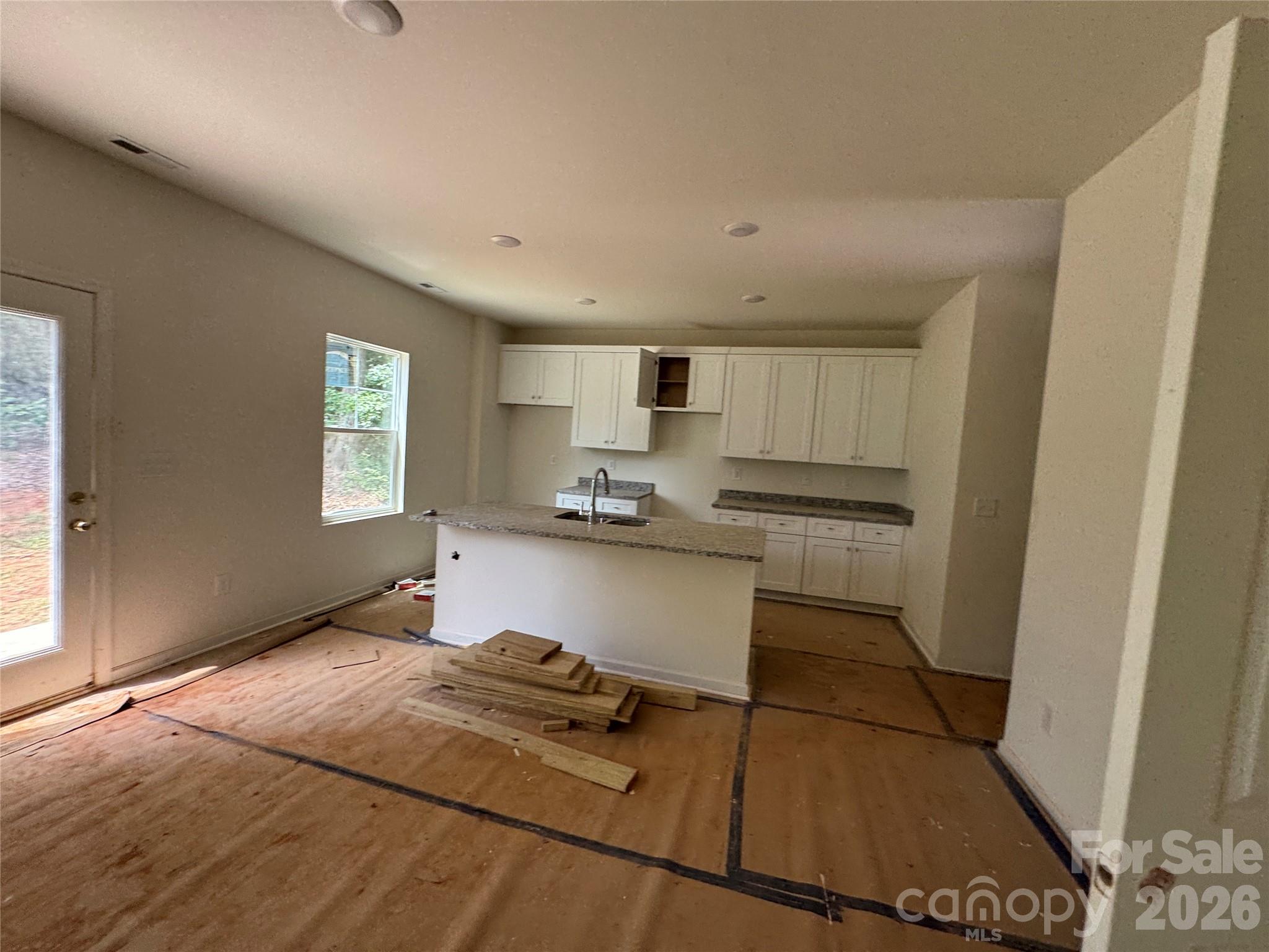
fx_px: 513
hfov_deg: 102.1
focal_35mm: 14
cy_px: 476
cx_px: 634
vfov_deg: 85.7
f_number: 2.2
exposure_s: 1/99
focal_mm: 2.22
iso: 64
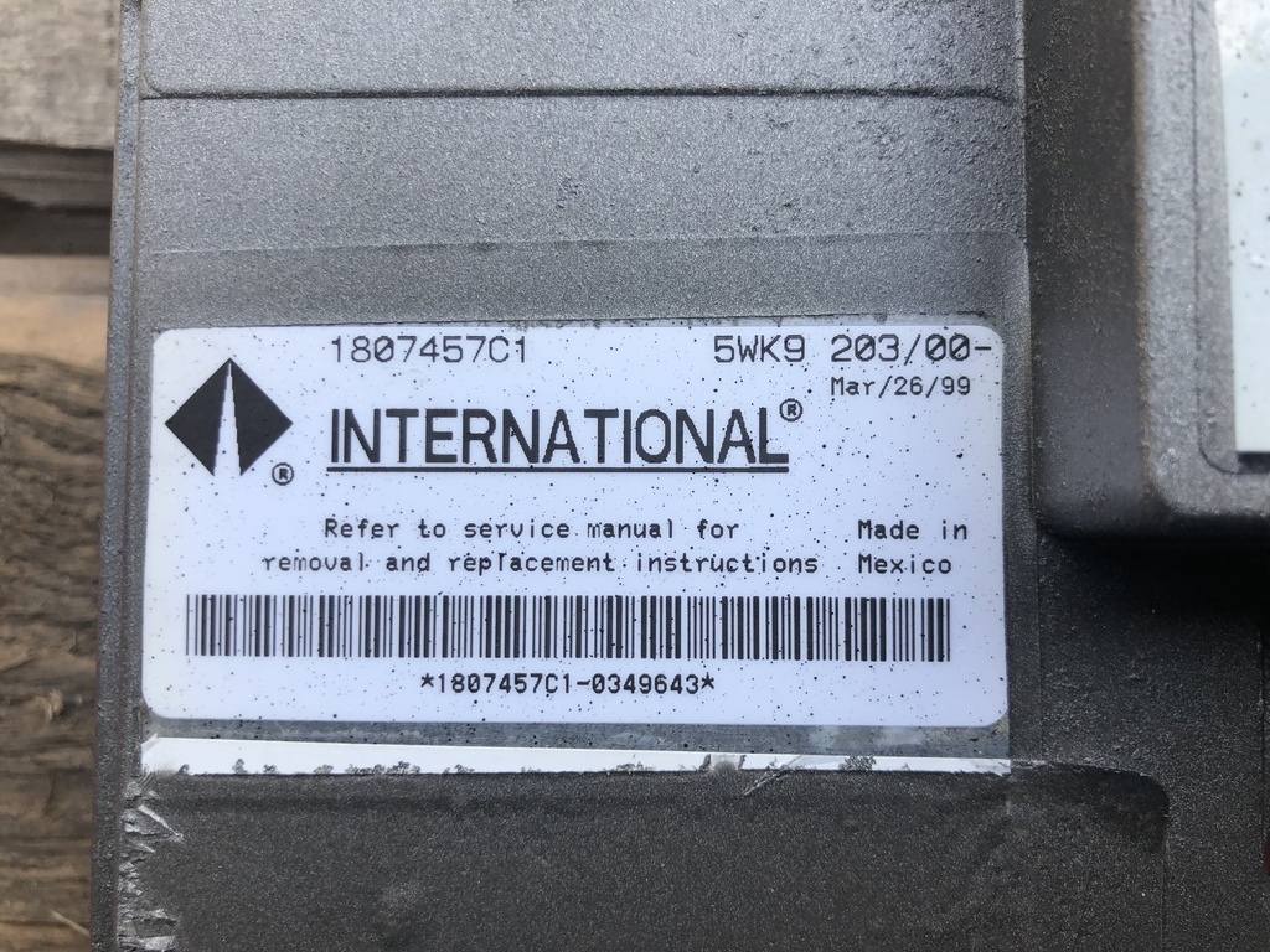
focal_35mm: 28
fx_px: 1027
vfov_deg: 49.7
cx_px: 635
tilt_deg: -86.9
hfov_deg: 63.4
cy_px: 476
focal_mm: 4
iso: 20
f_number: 1.8
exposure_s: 1/774
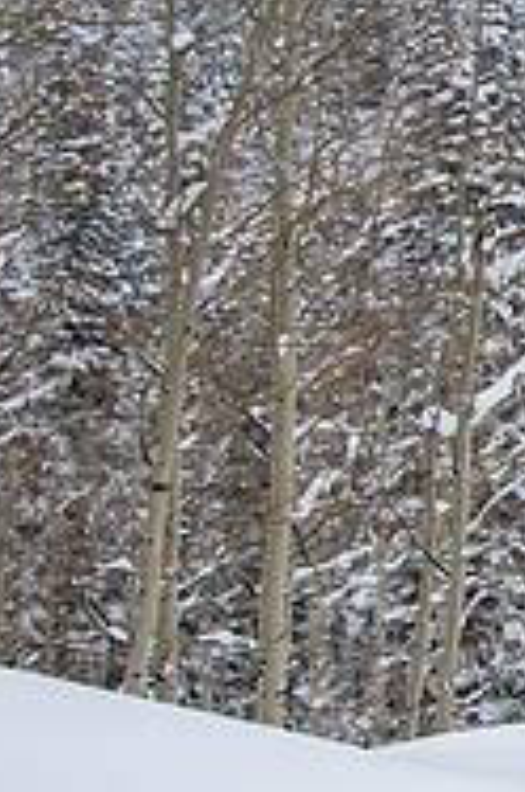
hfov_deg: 9.8
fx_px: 2700
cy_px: 314
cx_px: 1257
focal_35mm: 123
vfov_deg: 16.7
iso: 200
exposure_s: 1/1000
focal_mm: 30
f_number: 5
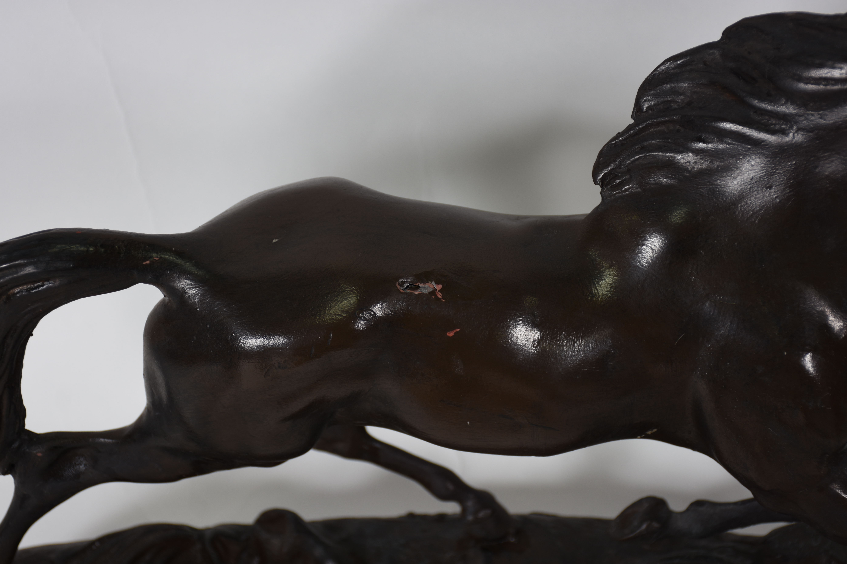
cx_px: 434
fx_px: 1906
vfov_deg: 16.9
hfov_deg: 25.1
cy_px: 295
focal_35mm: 81
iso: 160
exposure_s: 1/50
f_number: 5
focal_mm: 50
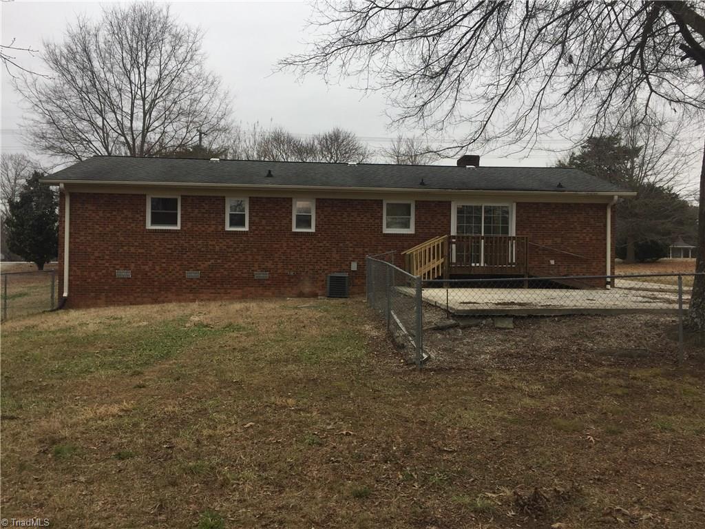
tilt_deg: -0.4
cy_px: 264
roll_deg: -0.6
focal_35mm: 29
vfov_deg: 48.2
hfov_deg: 61.7
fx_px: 591
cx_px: 352
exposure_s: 1/395
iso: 32
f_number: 2.2
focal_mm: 4.15
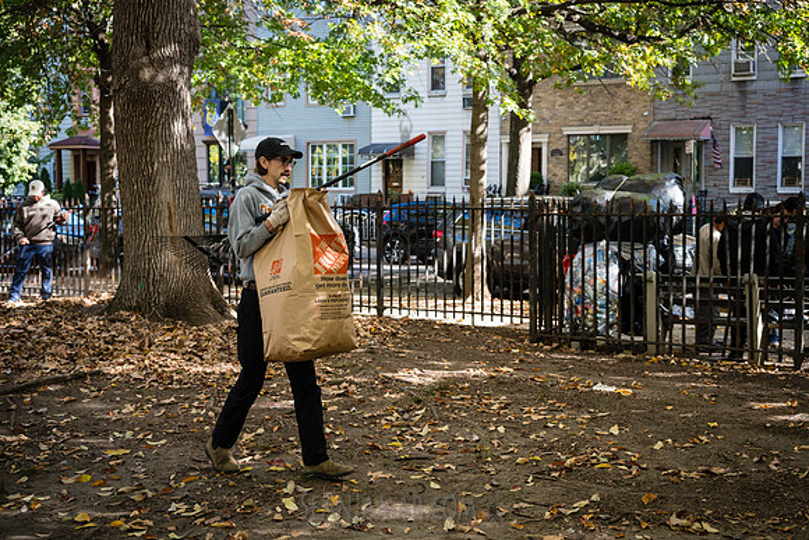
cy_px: 247
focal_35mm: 44
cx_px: 455
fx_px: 994
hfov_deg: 44.2
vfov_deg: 30.4
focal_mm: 39
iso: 500
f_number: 4
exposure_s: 1/250
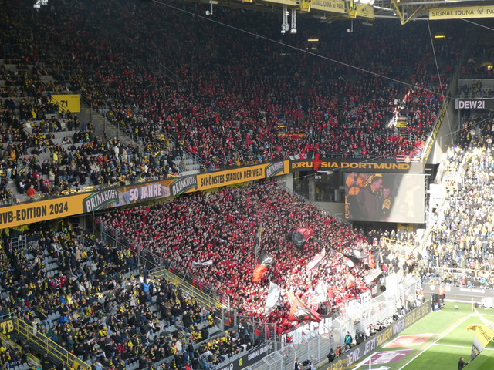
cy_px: 185
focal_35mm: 74
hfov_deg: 26.3
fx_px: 1056
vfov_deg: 19.9
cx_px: 247
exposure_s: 1/80
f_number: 4.6
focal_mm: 13.2
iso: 100
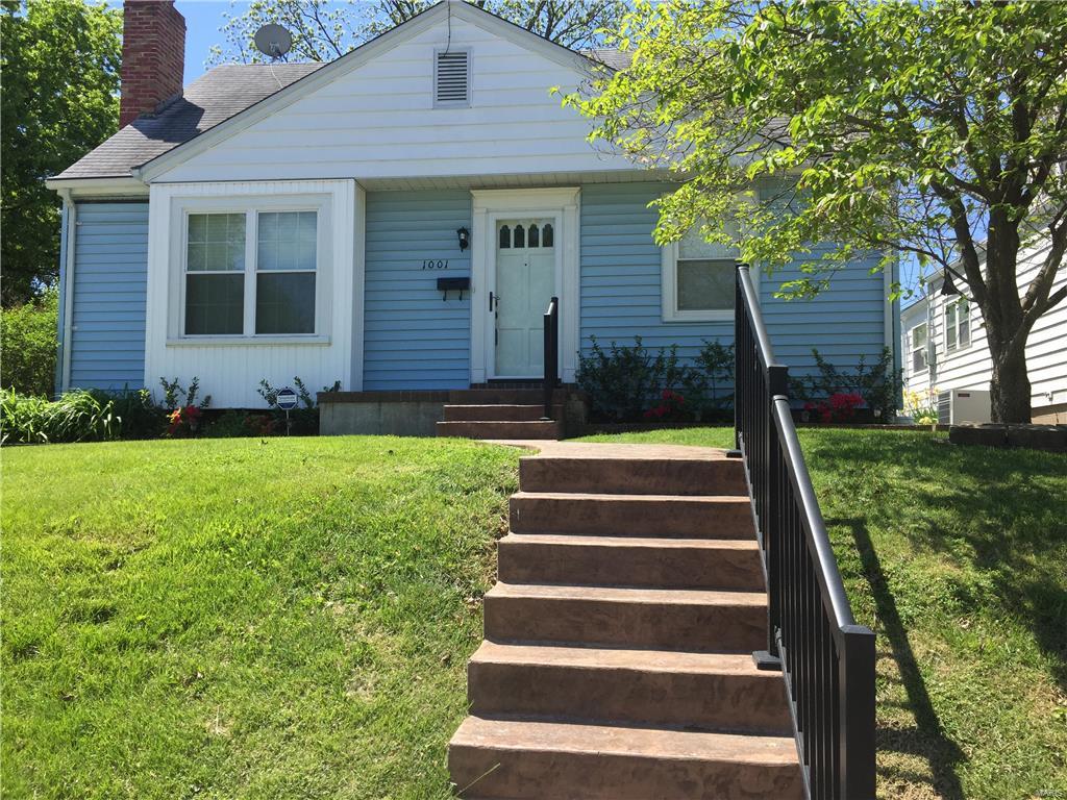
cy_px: 400
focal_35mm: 29
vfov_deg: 48.2
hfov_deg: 61.7
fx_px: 894
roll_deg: -1.3
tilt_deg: +4.6
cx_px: 534
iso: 32
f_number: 2.2
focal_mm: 4.15
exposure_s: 1/989
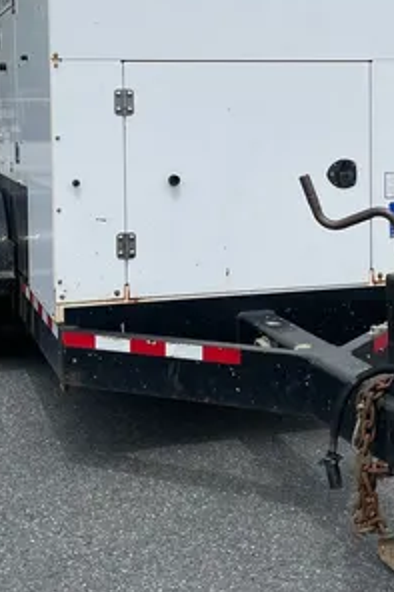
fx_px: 1101
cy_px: 153
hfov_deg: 20.3
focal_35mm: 67
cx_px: 240
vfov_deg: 29.6
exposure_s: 1/4000
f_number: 1.6
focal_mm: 4.2
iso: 32
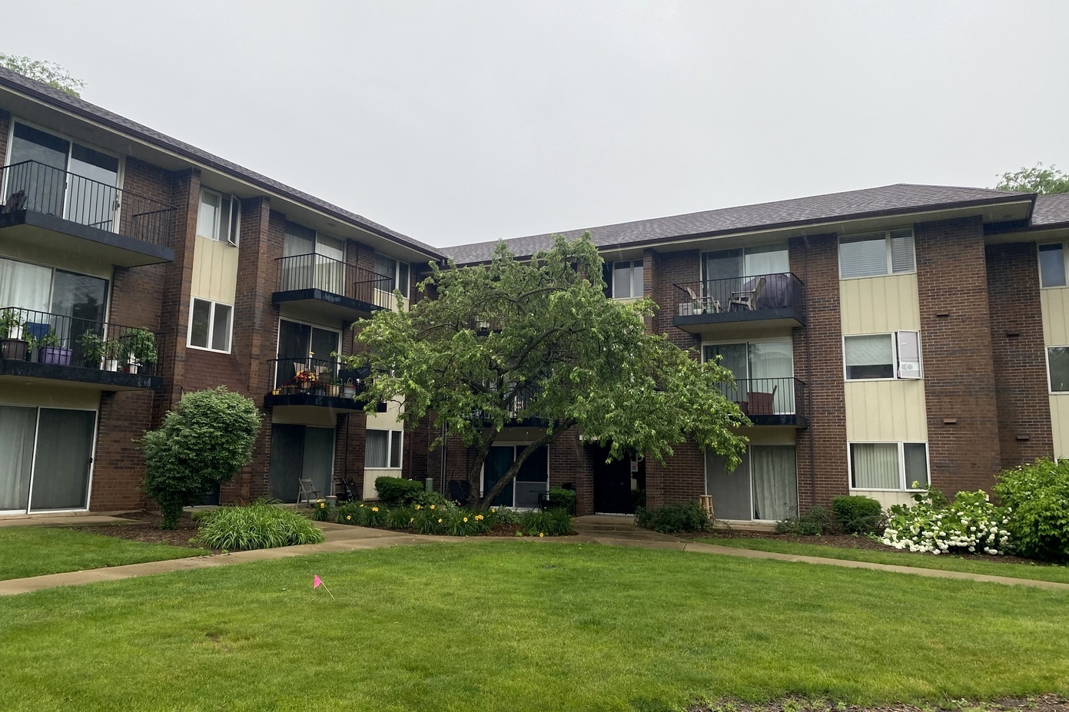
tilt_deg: +8.8
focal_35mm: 28
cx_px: 529
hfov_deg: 65.5
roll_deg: -0.3
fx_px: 831
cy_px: 322
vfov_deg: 46.3
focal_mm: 4.25
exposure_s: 1/260
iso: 32
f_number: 1.8
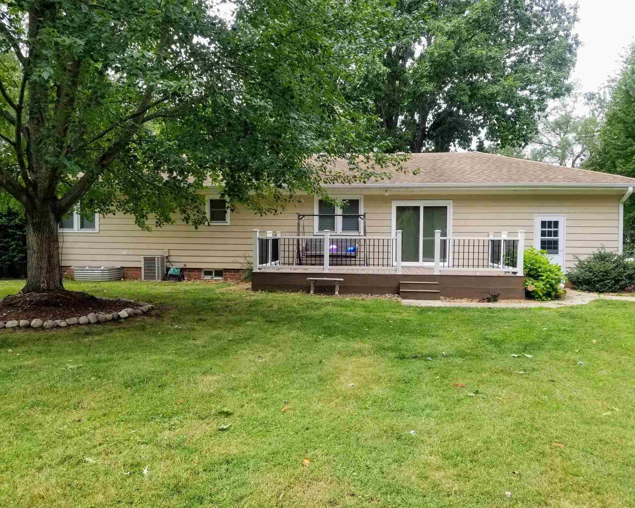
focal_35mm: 28
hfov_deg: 62.2
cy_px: 262
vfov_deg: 51.5
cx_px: 324
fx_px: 526
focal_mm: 4.25
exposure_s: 1/443
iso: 50
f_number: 1.7
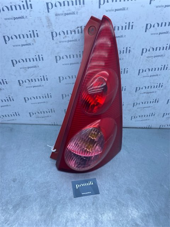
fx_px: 170
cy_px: 114
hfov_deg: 53.1
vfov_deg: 67.3
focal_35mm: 26
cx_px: 85
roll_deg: -9.2
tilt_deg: -39.6
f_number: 1.8
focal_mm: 4.25
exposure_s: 1/845
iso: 32
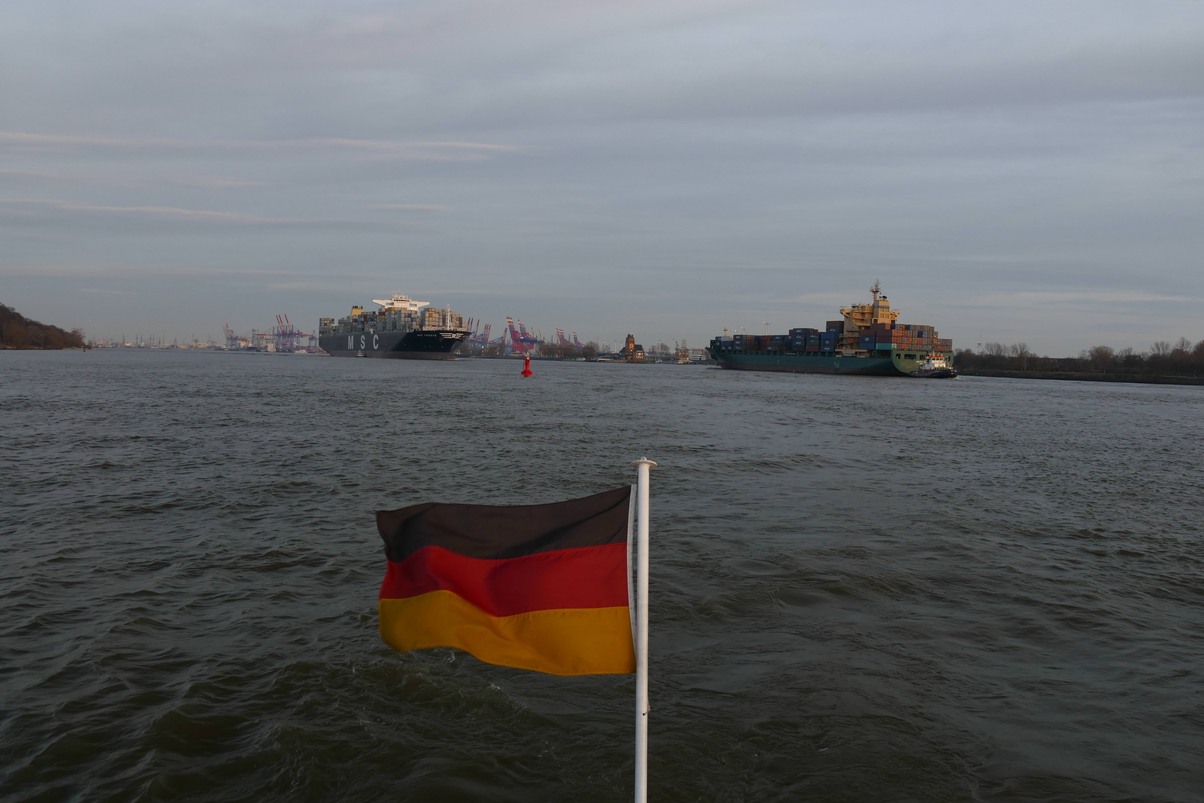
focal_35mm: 31
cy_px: 402
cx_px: 602
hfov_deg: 60.3
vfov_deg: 42.3
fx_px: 1037
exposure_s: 1/80
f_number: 3
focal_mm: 11.35
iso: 125
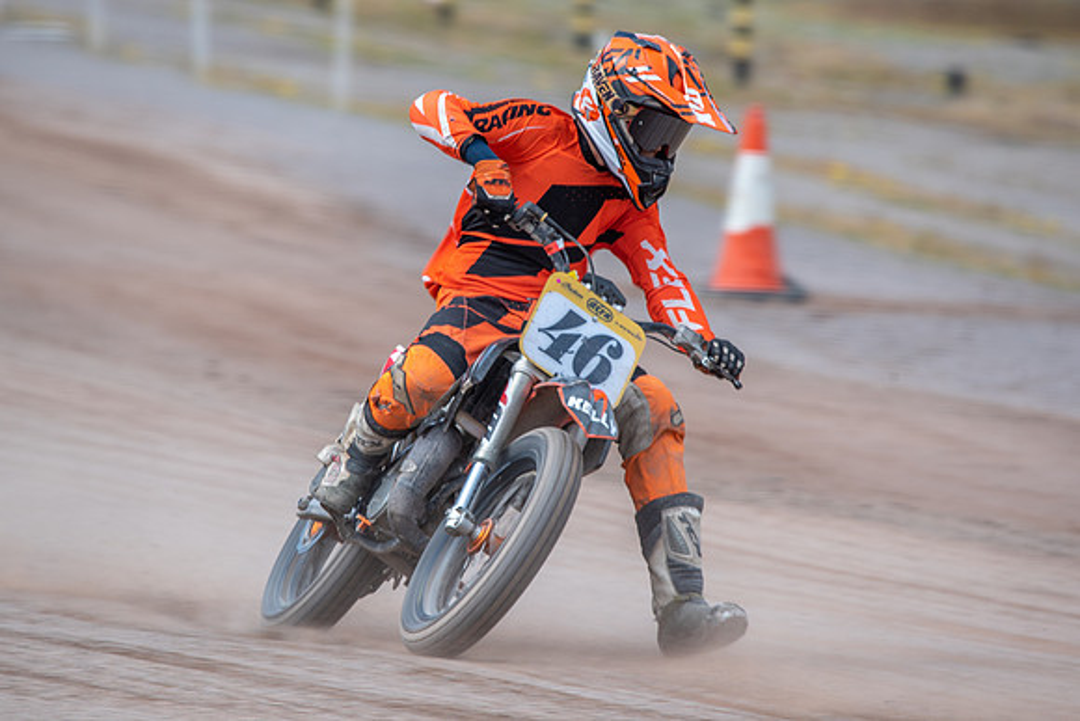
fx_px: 20665
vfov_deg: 2.0
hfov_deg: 3.0
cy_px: 316
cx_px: 537
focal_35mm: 689
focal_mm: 600
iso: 100
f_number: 8
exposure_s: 1/250
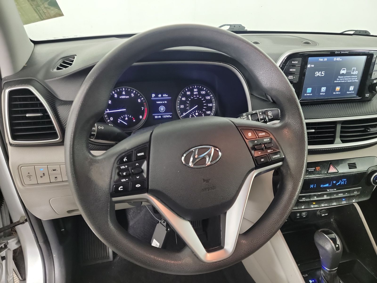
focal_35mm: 24
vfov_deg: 56.8
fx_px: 261
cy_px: 142
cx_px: 188
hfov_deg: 71.6
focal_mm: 6.7
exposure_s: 1/59
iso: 920
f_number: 1.8
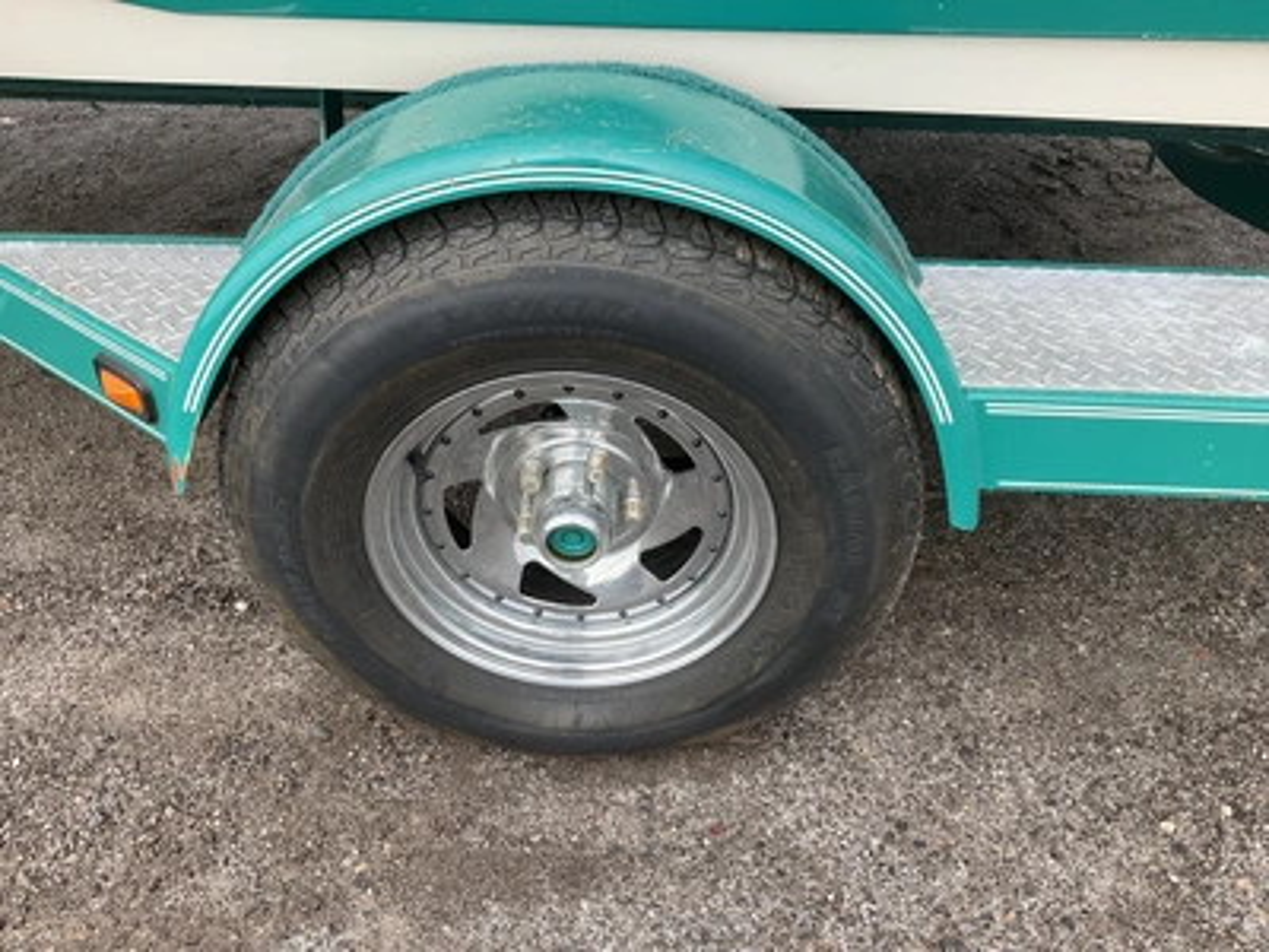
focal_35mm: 29
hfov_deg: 61.7
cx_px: 634
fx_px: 1063
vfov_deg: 48.2
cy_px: 476
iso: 25
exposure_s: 1/380
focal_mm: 3
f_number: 1.8
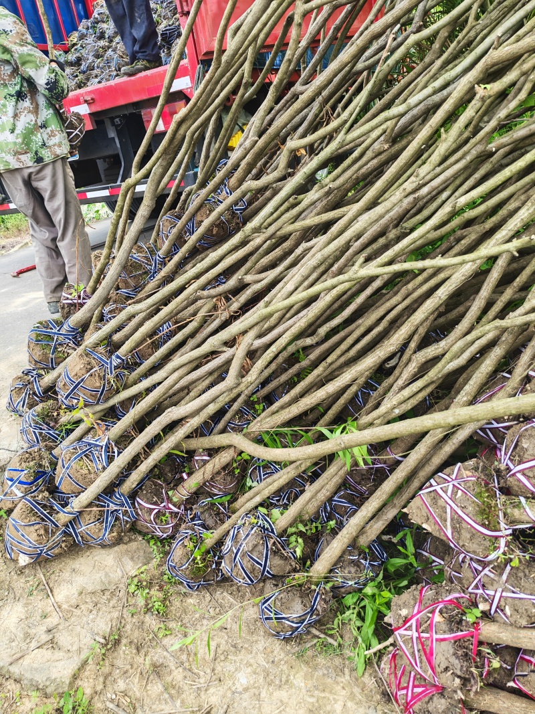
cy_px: 357
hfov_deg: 56.8
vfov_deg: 71.6
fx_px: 495
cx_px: 268
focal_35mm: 24
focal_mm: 5.52
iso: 50
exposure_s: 1/320
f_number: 1.95
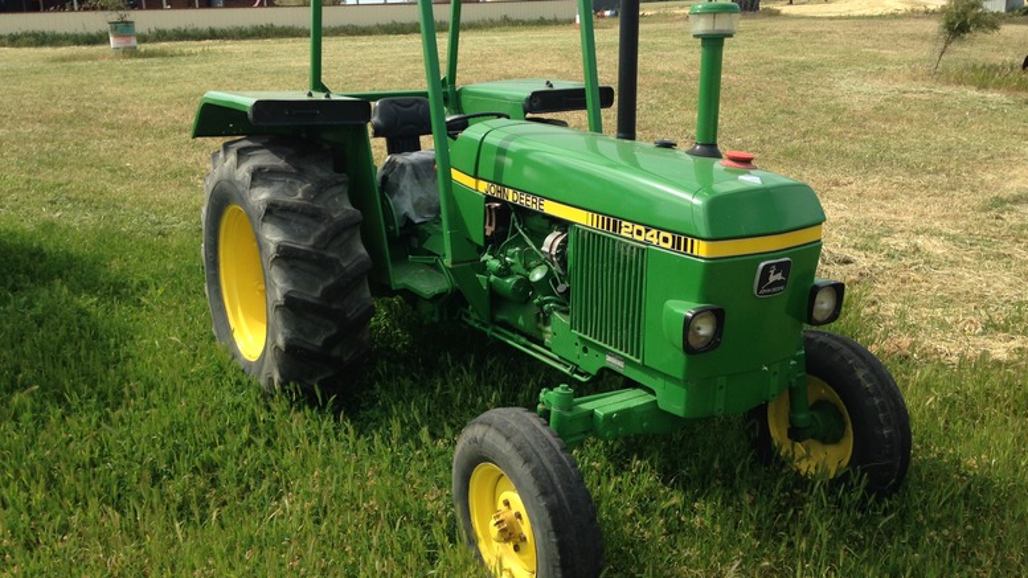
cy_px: 250
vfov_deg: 31.9
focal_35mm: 37
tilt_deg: -13.8
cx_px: 508
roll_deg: +1.5
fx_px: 1009
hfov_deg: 54.0
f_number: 2.4
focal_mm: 4.12
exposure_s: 1/874
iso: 50
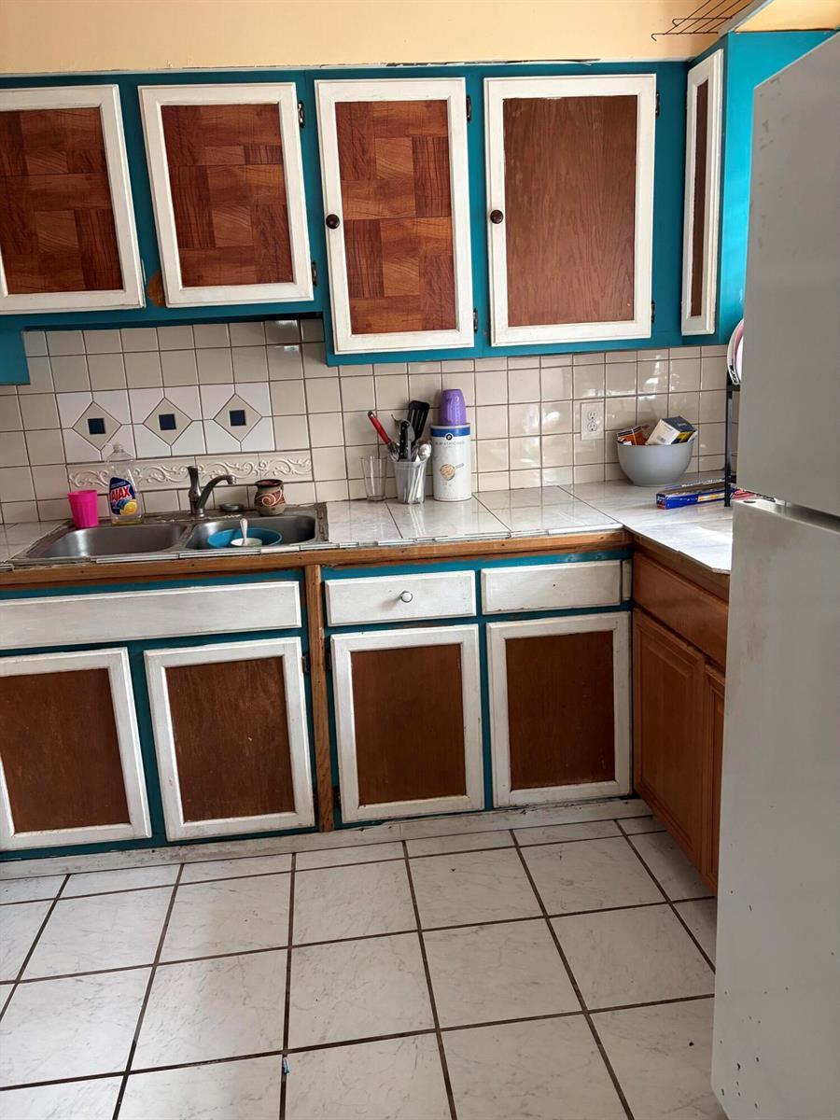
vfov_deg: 67.3
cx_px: 420
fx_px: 841
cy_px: 560
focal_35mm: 26
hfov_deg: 53.1
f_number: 1.6
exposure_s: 1/60
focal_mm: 5.96
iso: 200
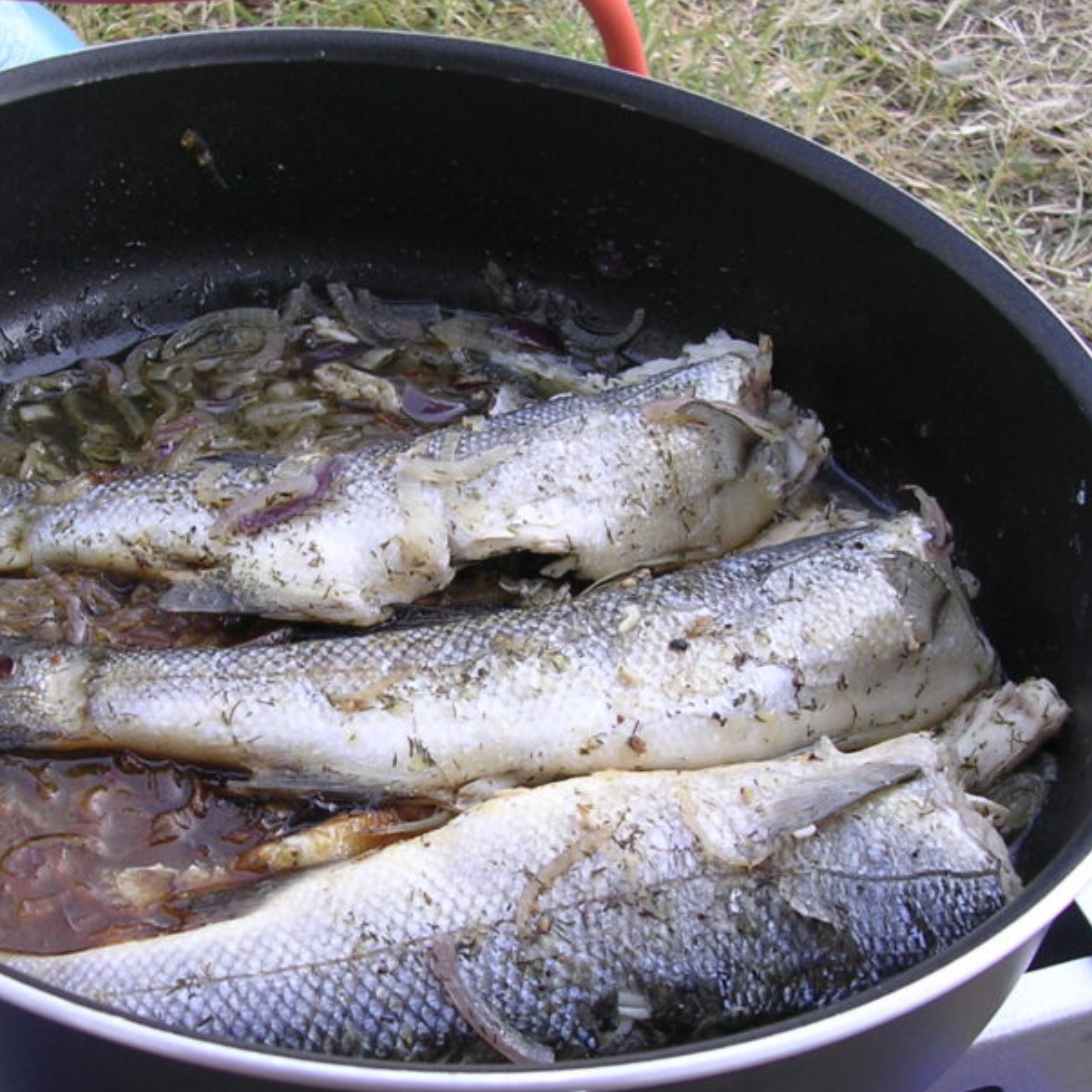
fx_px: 2034
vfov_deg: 30.0
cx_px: 386
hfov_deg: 29.9
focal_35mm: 57
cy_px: 612
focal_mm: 5.8
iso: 100
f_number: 2.8
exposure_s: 1/54.6
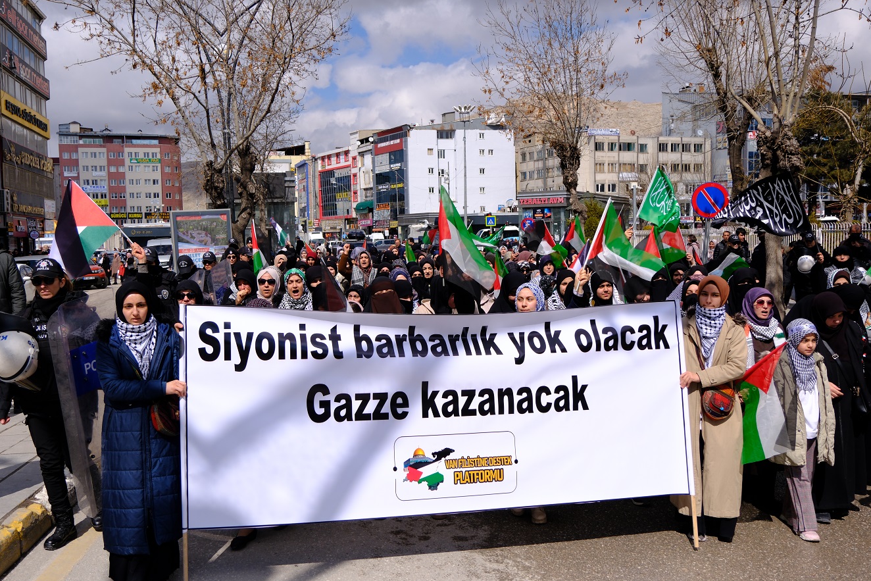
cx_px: 423
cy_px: 294
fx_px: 798
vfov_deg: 40.0
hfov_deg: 57.2
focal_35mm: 33
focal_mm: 21.2
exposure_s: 1/3200
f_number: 4
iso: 250
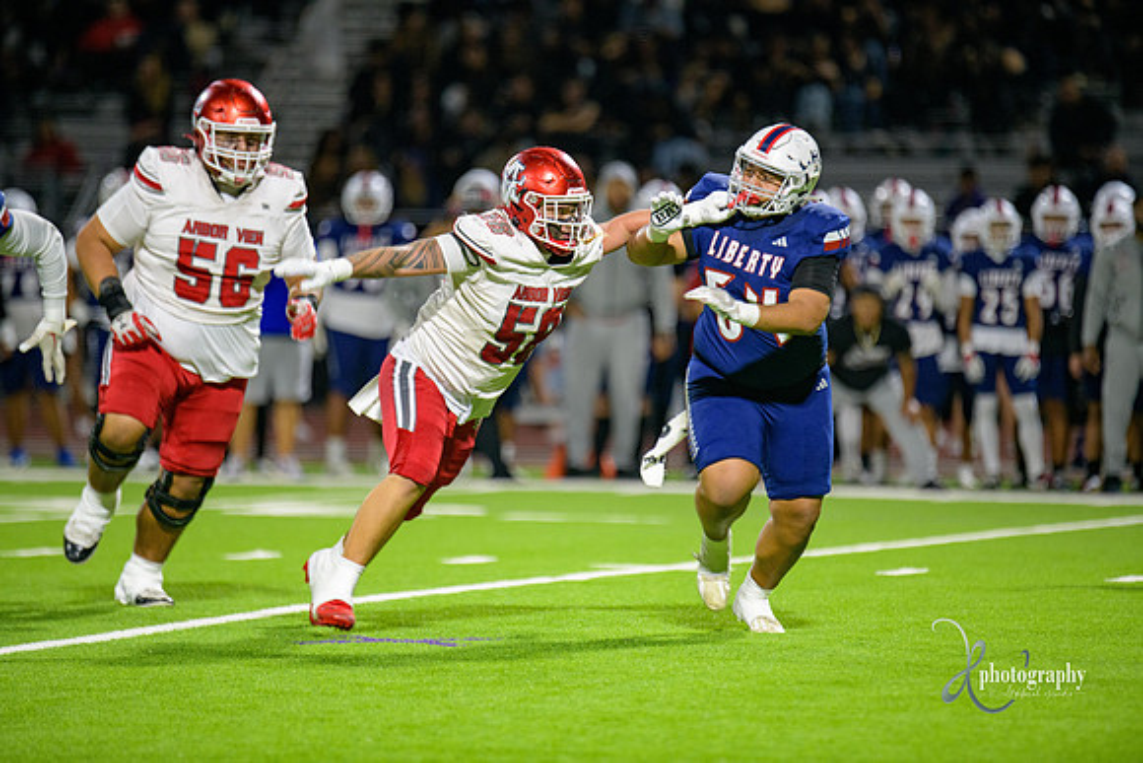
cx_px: 572
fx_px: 9527
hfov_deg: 6.9
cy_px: 382
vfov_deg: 4.6
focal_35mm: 300
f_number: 2.8
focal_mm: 300
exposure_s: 1/250
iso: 2000
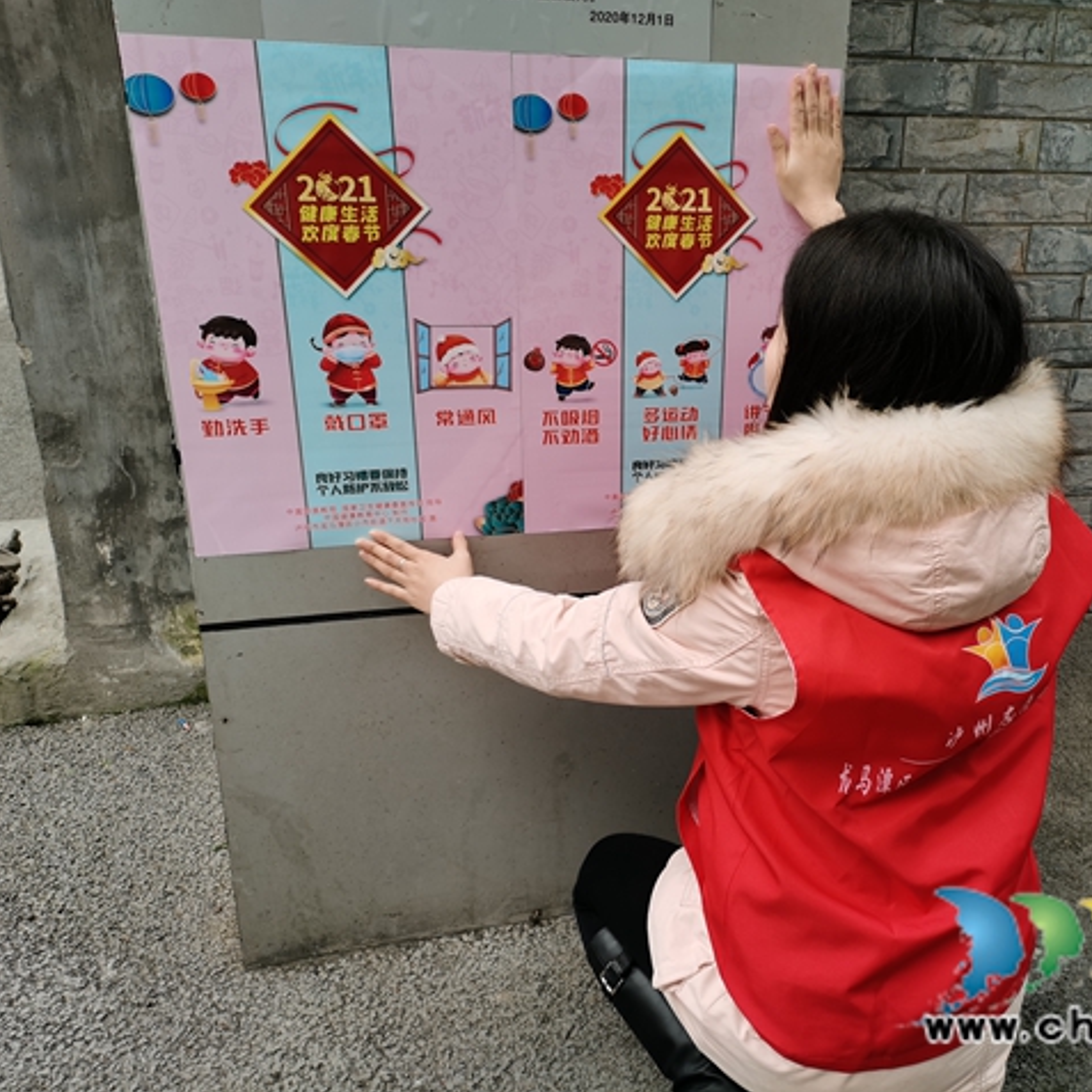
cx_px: 712
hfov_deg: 50.3
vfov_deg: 51.1
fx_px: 1142
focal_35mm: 32
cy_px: 545
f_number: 1.8
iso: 50
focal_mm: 5.58
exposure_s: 1/126
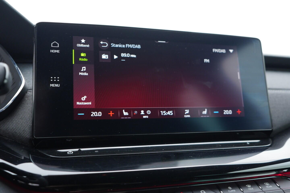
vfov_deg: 36.9
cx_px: 145
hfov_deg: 53.1
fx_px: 290
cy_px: 96
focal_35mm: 36
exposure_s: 1/40
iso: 250
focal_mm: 24
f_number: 2.8
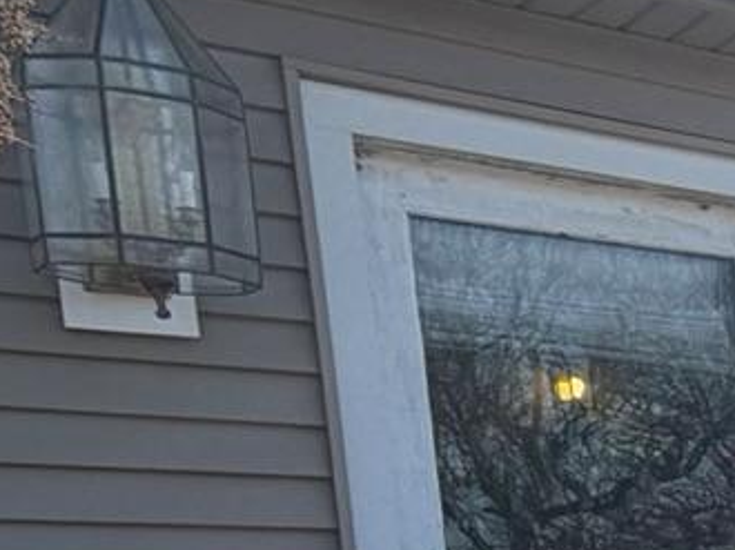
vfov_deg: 15.2
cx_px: 1561
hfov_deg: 16.1
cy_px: 902
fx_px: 1846
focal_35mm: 87
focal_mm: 2.22
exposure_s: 1/770
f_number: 2.2
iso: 25
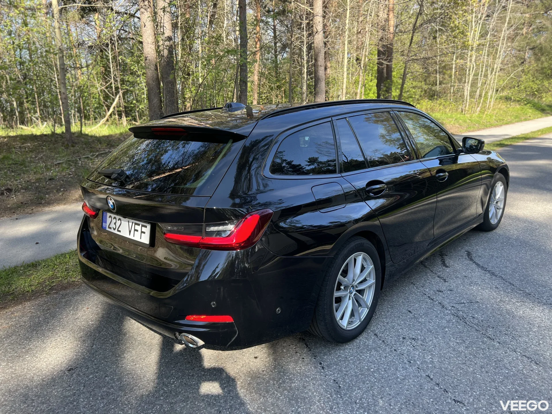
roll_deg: +1.3
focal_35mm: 26
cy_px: 207
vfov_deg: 53.1
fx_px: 415
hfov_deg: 67.3
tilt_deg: -13.8
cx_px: 276
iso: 50
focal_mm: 5.7
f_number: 1.5
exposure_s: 1/407
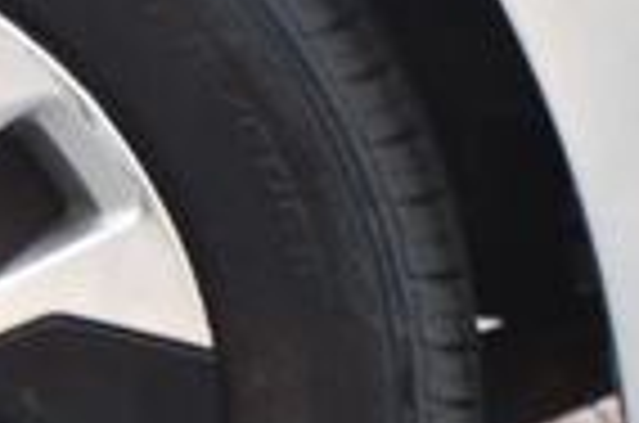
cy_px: 410
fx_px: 11990
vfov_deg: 2.0
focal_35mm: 677
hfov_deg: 3.0
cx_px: -346
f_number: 4.8
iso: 800
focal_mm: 100
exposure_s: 1/125
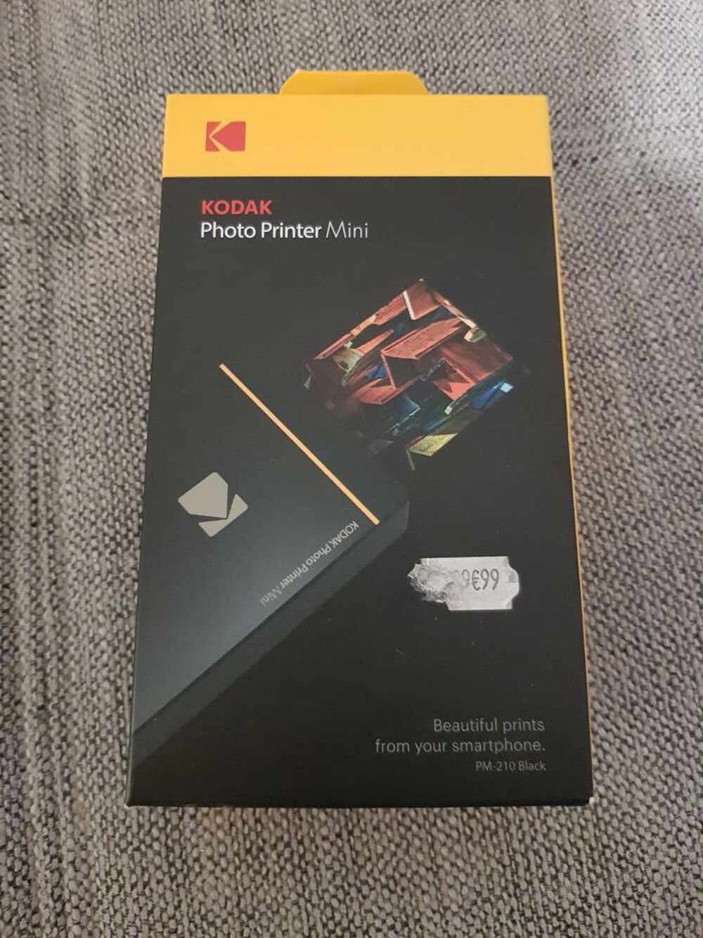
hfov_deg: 53.1
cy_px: 469
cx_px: 352
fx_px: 704
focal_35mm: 26
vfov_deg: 67.3
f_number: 1.7
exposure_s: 1/10
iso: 800
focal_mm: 4.2
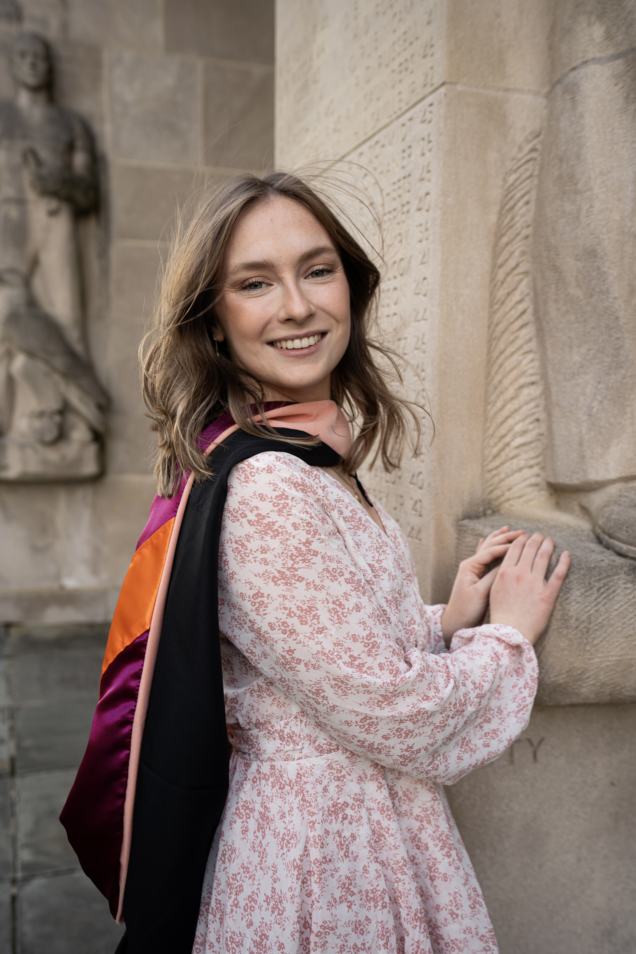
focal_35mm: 35
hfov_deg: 37.9
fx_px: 927
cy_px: 477
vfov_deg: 54.4
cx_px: 318
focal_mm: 35
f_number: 4
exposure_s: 1/160
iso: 160
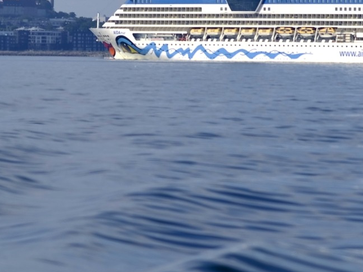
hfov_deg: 4.0
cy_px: 106
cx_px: 93
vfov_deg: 3.0
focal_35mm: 490
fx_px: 5139
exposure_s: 1/1900
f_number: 4
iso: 100
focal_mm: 200
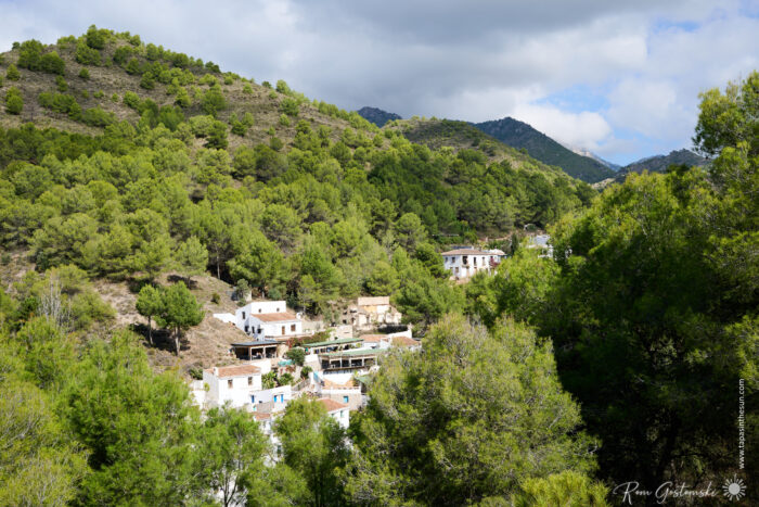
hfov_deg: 48.4
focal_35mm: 40
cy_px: 254
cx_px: 380
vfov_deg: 33.4
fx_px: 843
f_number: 11
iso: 100
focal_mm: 40
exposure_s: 1/250
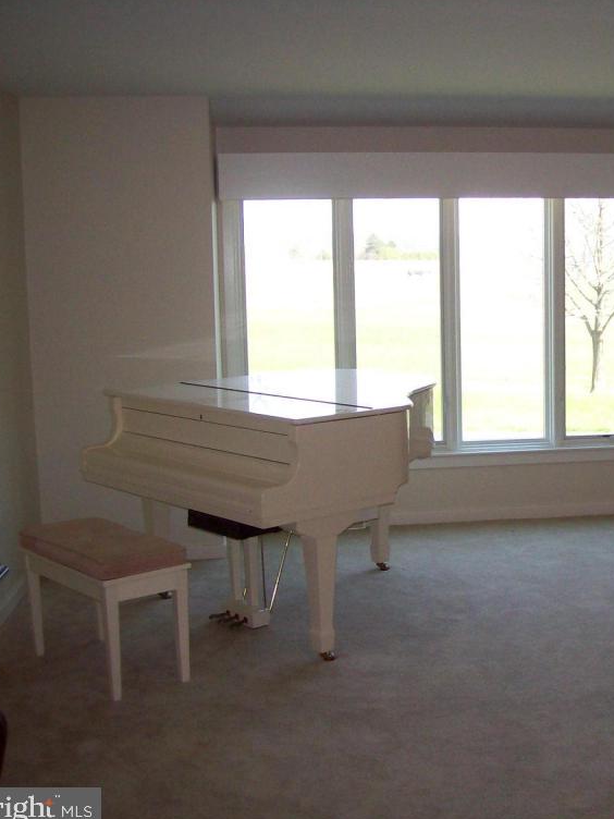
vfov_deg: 38.9
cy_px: 414
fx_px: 1159
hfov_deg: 28.8
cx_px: 523
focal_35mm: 49
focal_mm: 6
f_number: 2.7
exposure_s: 1/90.2
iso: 80
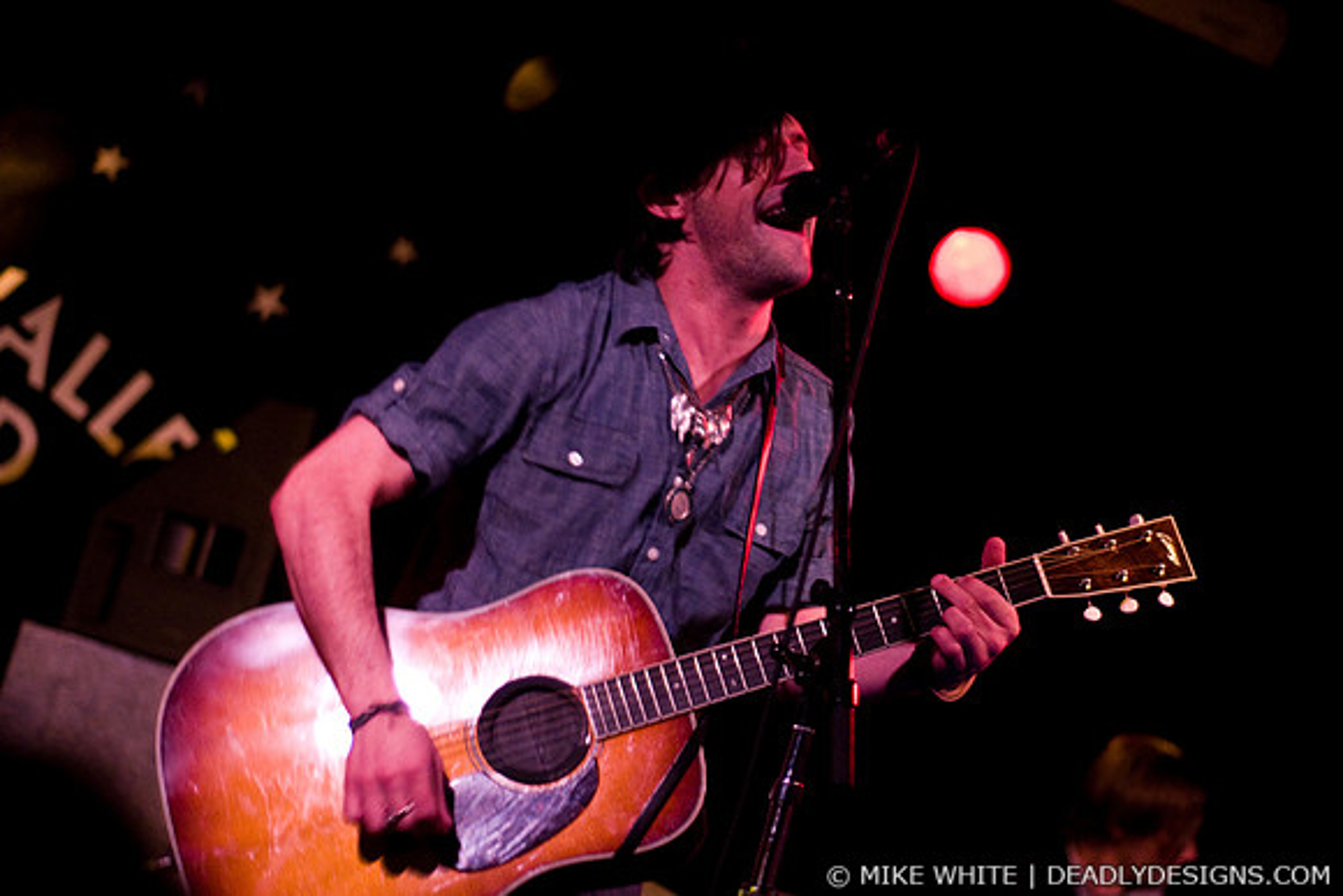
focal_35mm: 75
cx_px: 672
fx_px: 2798
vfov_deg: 18.2
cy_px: 448
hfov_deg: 27.0
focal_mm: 50
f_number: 1.8
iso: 1250
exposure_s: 1/60
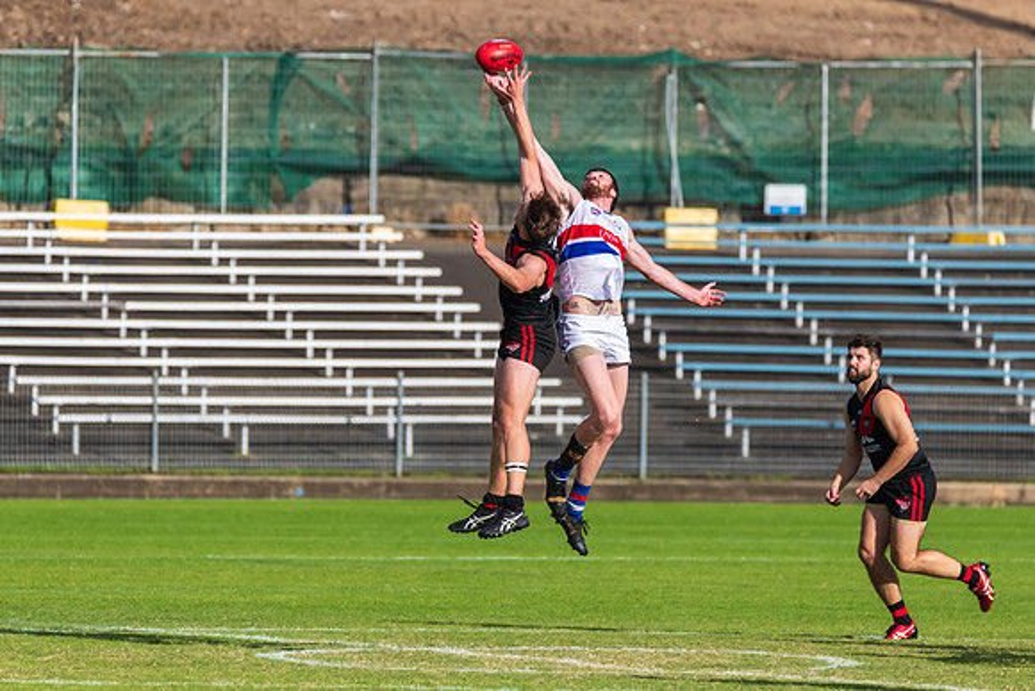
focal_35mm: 557
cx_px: 517
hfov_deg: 3.7
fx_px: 16011
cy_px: 360
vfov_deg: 2.5
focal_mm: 450
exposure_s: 1/5000
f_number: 6
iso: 1000
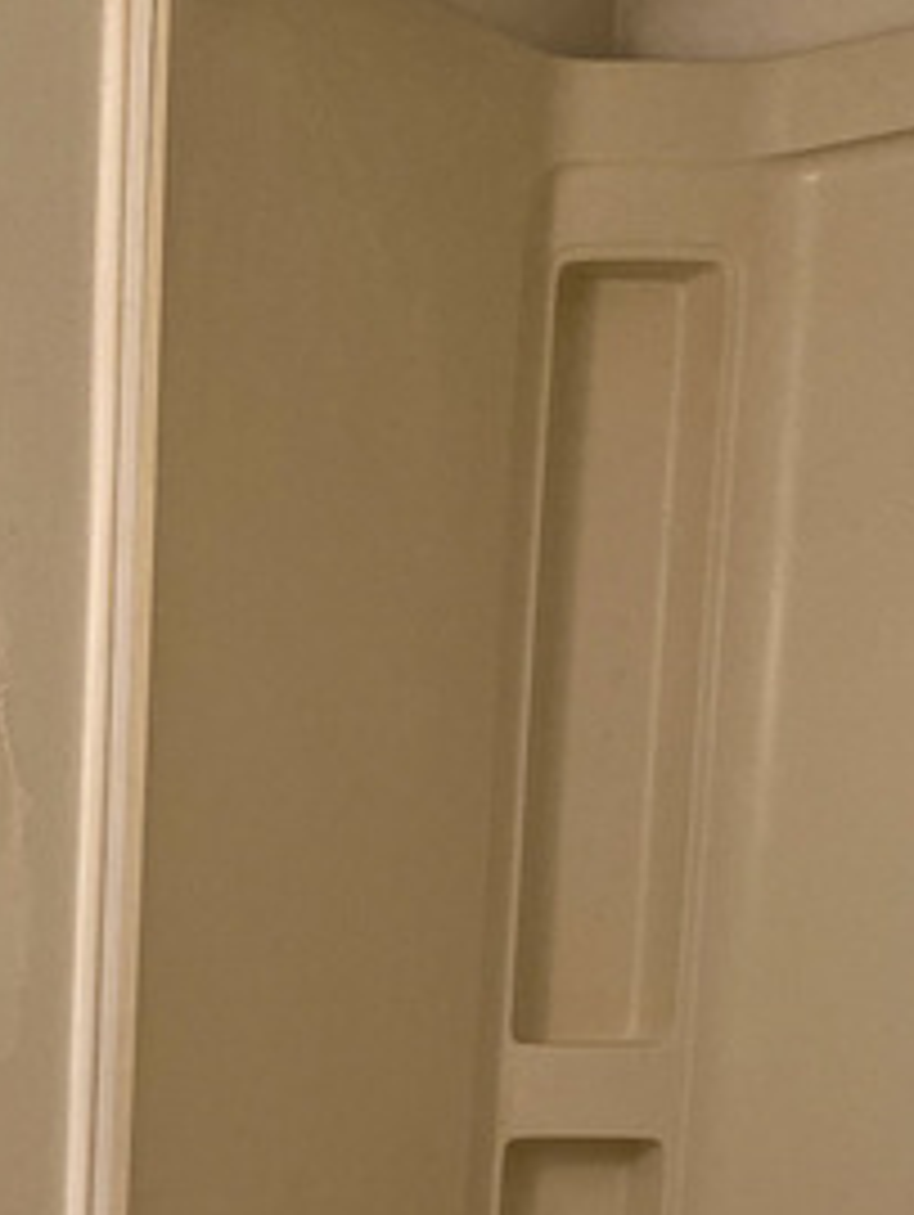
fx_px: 2707
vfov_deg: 22.8
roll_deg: -0.2
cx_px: -221
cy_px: 1544
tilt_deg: -10.4
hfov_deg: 18.1
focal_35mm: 77
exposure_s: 1/60
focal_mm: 4.25
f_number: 1.8
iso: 125
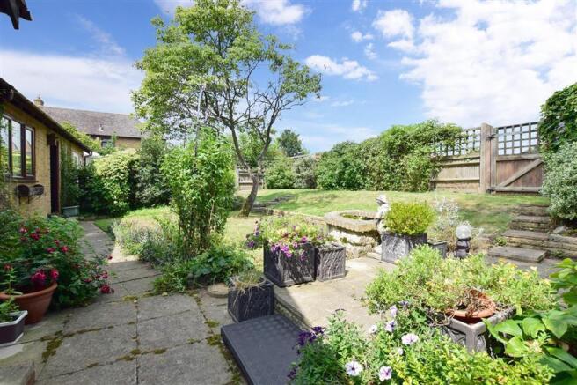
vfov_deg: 77.3
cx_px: 288
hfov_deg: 100.4
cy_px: 192
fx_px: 240
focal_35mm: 15
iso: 400
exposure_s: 1/500
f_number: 11
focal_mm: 10
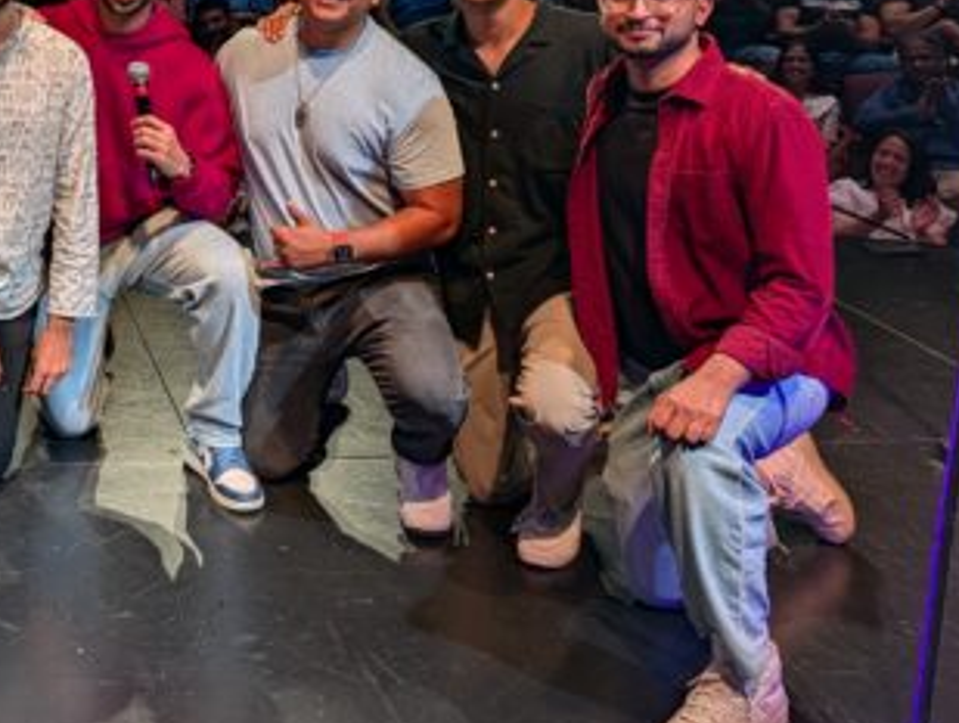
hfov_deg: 33.0
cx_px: 37
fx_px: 1499
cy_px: 68
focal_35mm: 54
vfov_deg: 26.2
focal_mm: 6.9
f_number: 1.68
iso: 55
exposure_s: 1/100
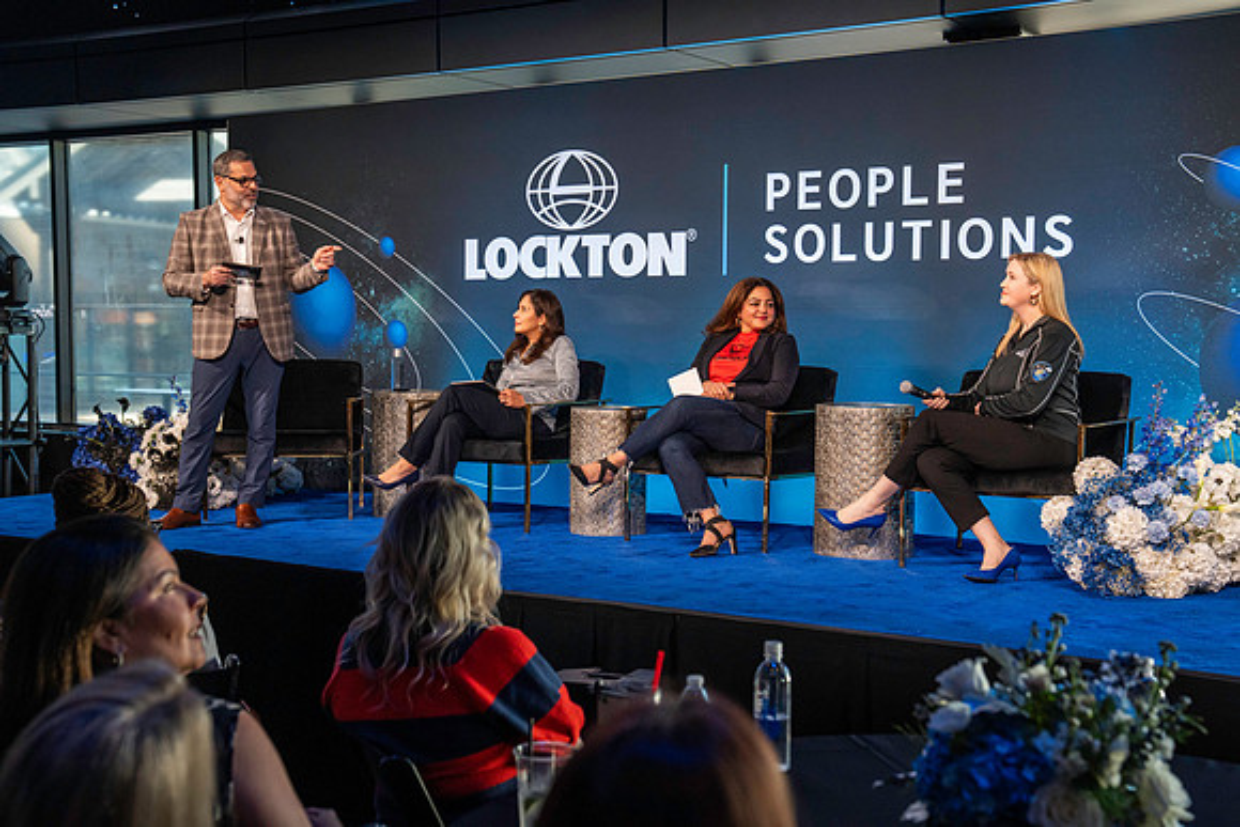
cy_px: 414
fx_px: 1619
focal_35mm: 47
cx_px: 620
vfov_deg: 28.7
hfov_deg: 41.9
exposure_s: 1/200
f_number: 4.5
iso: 3200
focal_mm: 47
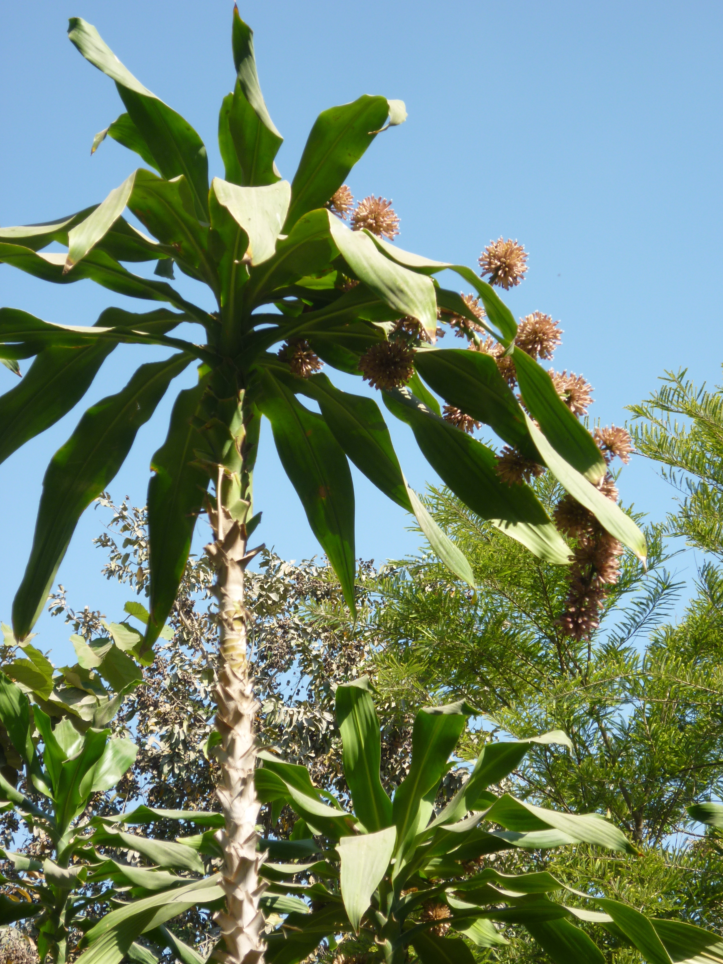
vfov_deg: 25.0
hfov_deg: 18.9
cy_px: 500
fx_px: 2172
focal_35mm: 78
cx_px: 368
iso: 80
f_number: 4.2
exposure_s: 1/250
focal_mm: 13.3
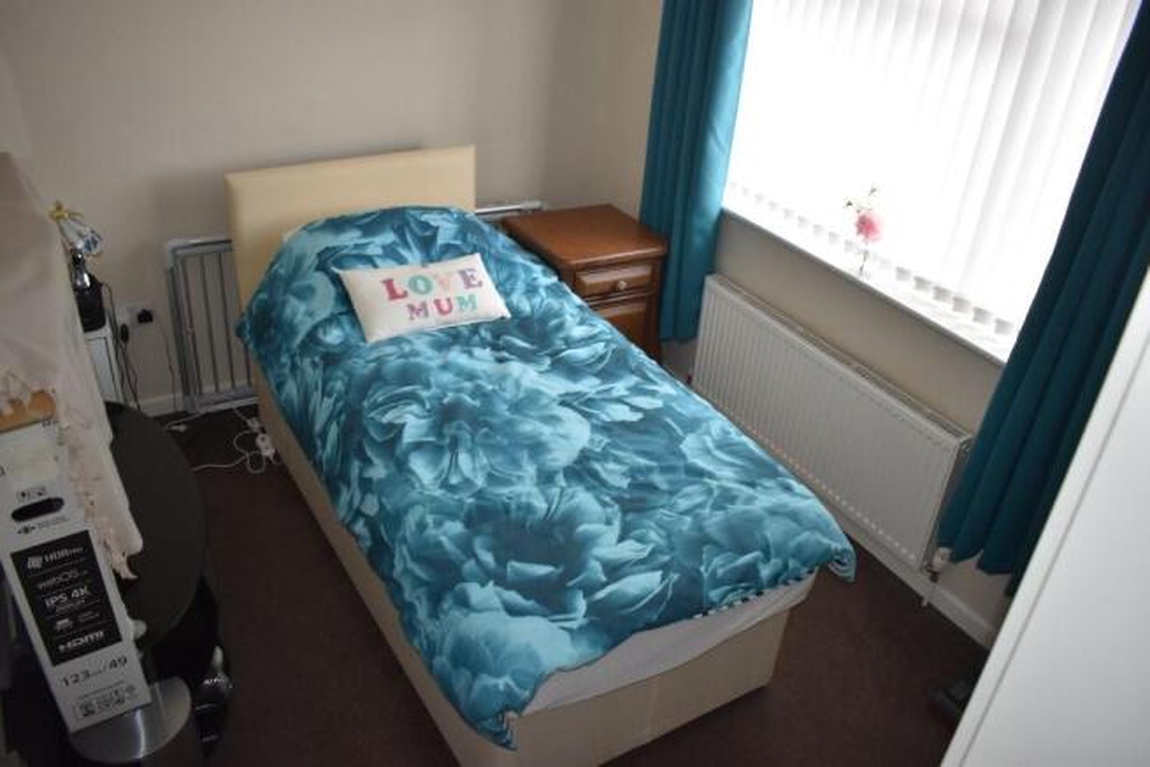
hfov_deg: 67.4
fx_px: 863
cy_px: 384
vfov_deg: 48.0
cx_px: 575
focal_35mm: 27
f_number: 3.5
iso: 800
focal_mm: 18
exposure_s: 1/160
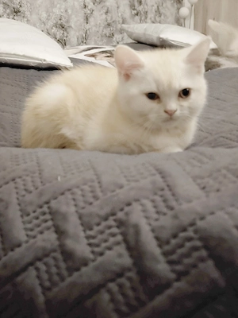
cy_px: 159
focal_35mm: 45
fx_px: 413
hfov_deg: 32.2
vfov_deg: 42.1
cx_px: 119
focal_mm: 6.92
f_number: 1.9
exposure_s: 1/33.3
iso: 500
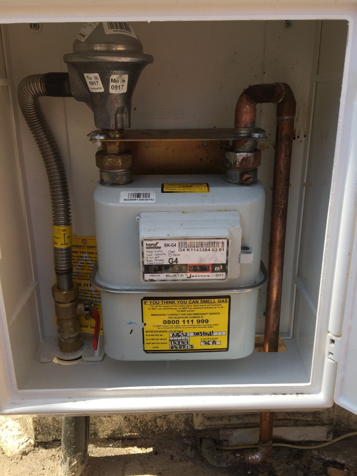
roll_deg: +1.1
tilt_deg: -16.4
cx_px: 178
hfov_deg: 48.2
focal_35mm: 29
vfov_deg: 61.7
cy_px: 238
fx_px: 399
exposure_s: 1/682
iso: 32
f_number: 2.2
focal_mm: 4.15
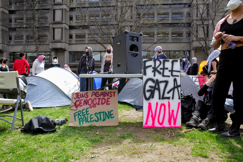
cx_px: 122
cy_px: 81
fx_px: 189
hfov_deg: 65.5
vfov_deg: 46.4
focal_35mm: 28
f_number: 8
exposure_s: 1/100
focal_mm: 18.3
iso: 200
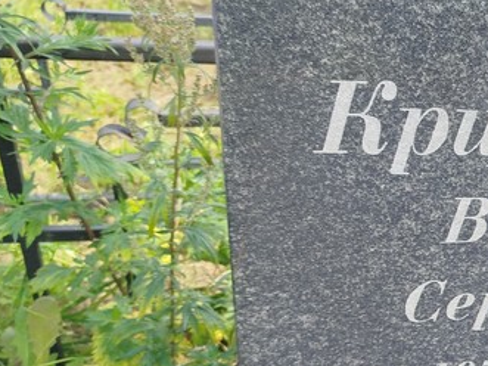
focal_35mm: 58
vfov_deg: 24.8
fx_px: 817
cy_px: 289
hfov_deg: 29.9
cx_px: 534
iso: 50
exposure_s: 1/165
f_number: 1.7
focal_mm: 5.31
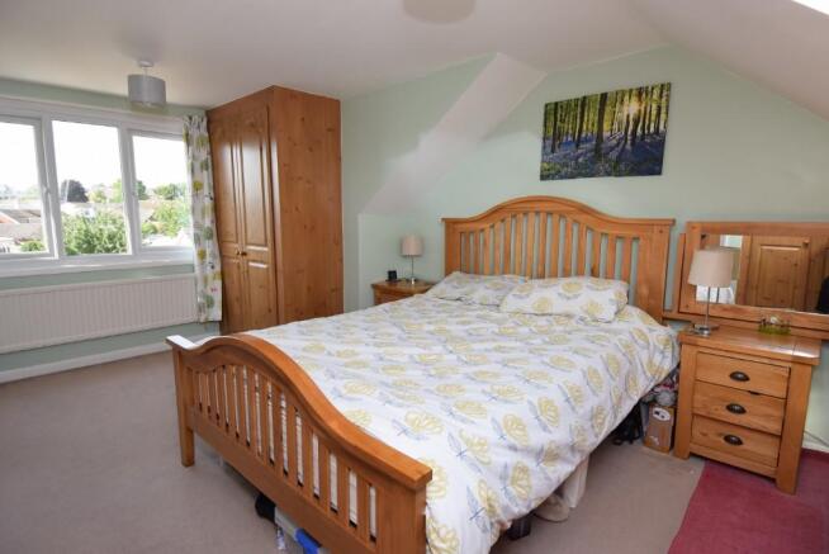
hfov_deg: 90.0
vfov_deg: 67.5
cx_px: 414
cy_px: 277
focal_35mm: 18
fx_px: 415
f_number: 5.6
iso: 180
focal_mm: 12
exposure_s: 1/125
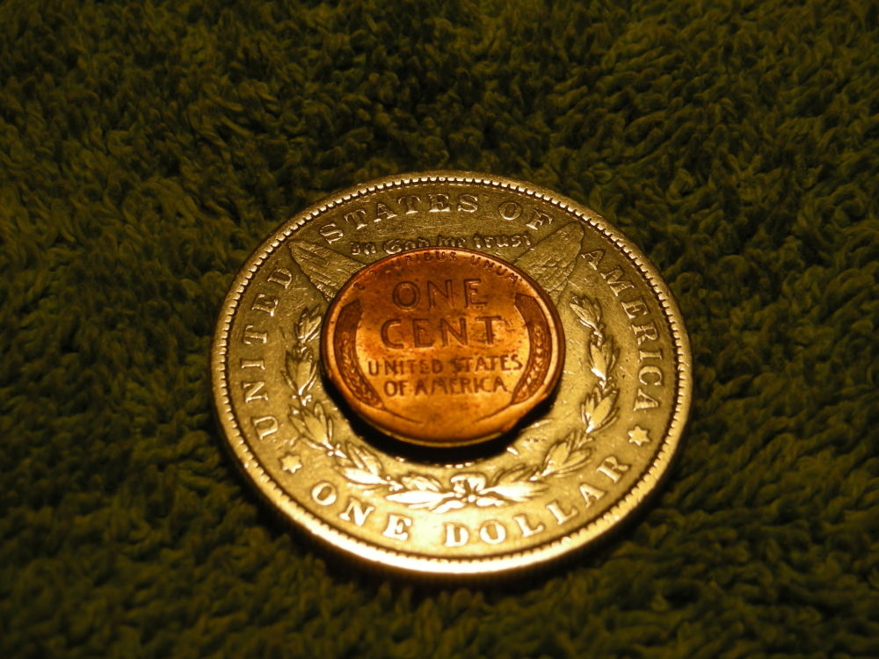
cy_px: 330
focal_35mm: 76
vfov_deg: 19.4
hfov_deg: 25.7
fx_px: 1930
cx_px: 440
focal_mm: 12.3
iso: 50
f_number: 3.9
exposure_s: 1/132
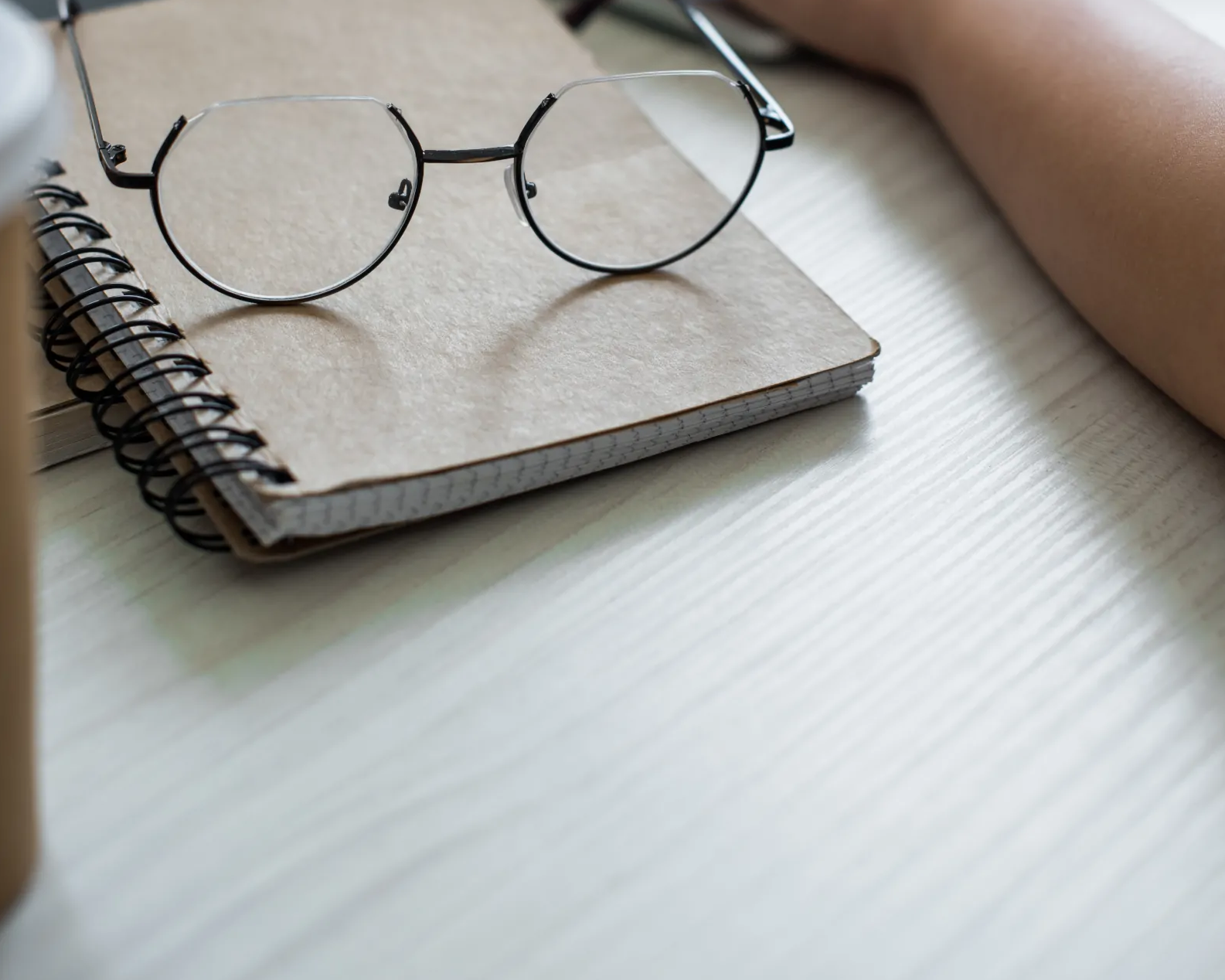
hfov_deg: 26.8
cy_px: 146
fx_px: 2574
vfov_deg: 21.2
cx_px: 614
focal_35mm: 71
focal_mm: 50
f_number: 3.5
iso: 125
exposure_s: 1/250
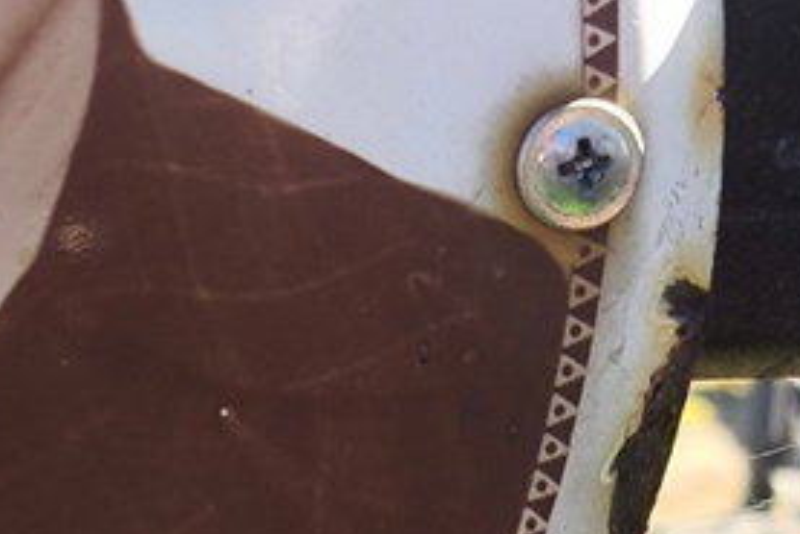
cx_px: -36
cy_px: 771
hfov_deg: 13.5
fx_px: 3335
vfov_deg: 9.0
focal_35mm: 150
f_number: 1.7
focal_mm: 4.71
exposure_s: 1/240
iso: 50
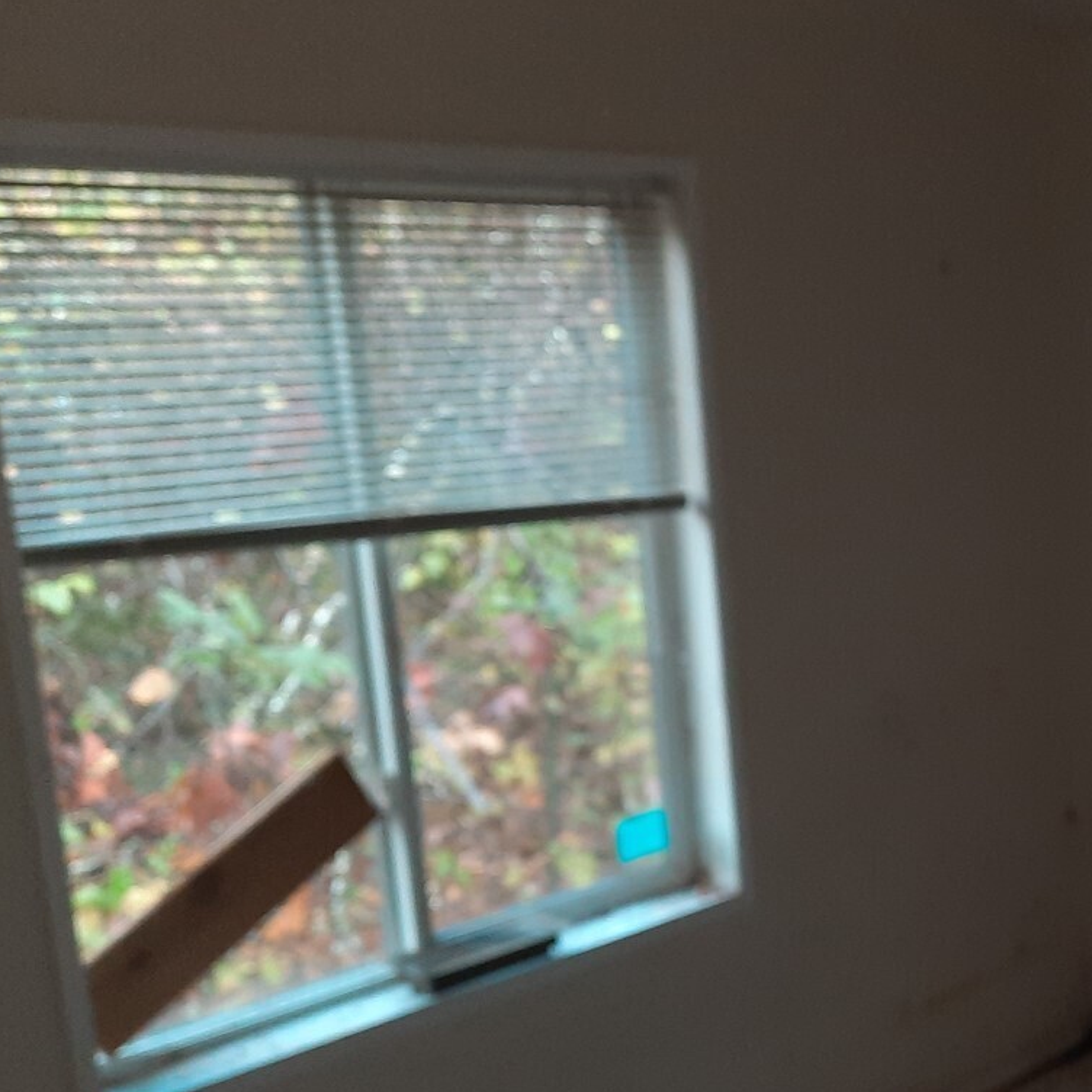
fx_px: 1677
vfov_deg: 35.9
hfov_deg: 33.6
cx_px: 1032
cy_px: 680
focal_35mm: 47
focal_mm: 4.6
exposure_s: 1/30
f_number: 2
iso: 320
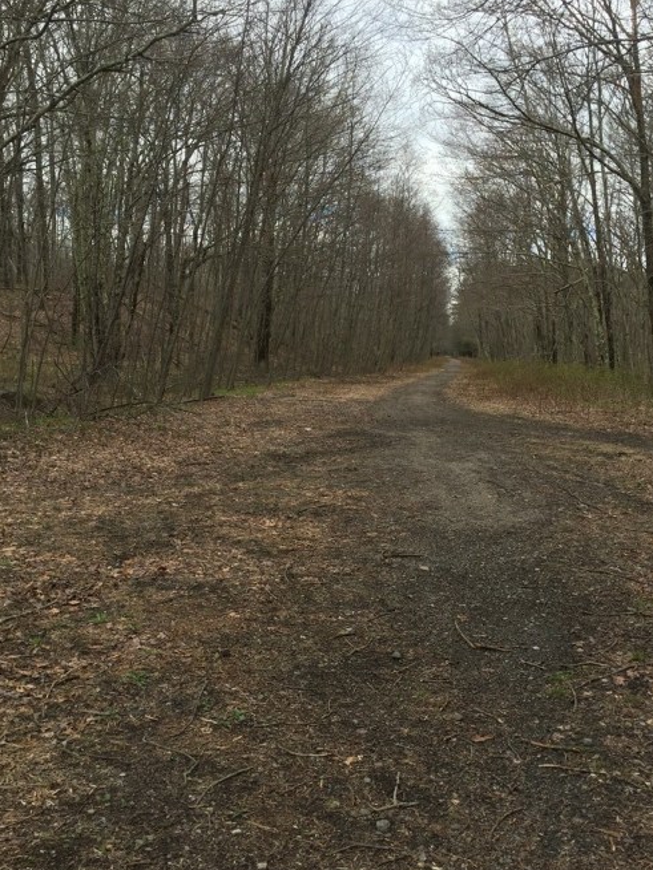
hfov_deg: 41.7
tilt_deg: -4.3
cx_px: 375
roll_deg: -0.8
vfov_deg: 54.0
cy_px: 437
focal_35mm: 34
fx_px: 855
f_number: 2.2
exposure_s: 1/706
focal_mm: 4.15
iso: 32
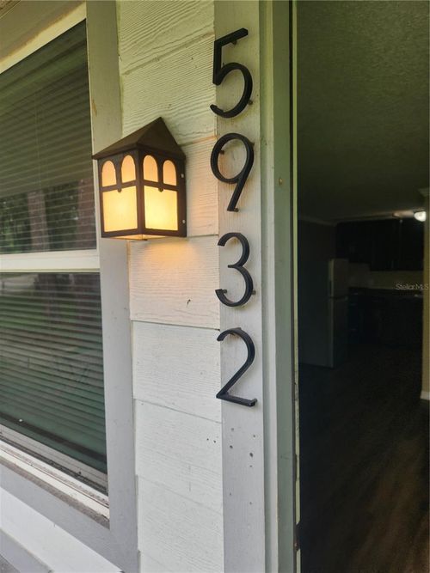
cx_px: 215
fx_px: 381
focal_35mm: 23
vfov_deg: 73.9
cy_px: 286
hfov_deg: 58.9
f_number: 1.8
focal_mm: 5.4
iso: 20
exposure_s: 1/170
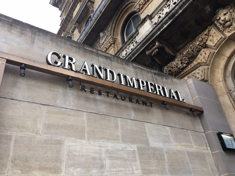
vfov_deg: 48.2
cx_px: 118
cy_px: 88
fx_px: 197
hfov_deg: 61.7
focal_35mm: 29
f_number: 2.2
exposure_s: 1/33
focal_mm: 4.15
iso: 25
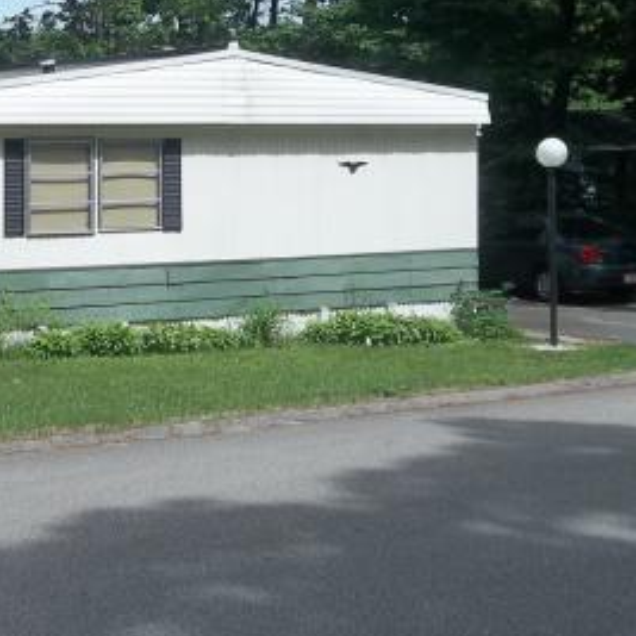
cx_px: 131
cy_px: 162
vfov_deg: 24.1
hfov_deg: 24.0
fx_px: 1476
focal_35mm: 71
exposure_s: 1/125
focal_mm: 6.6
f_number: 10.1
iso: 80
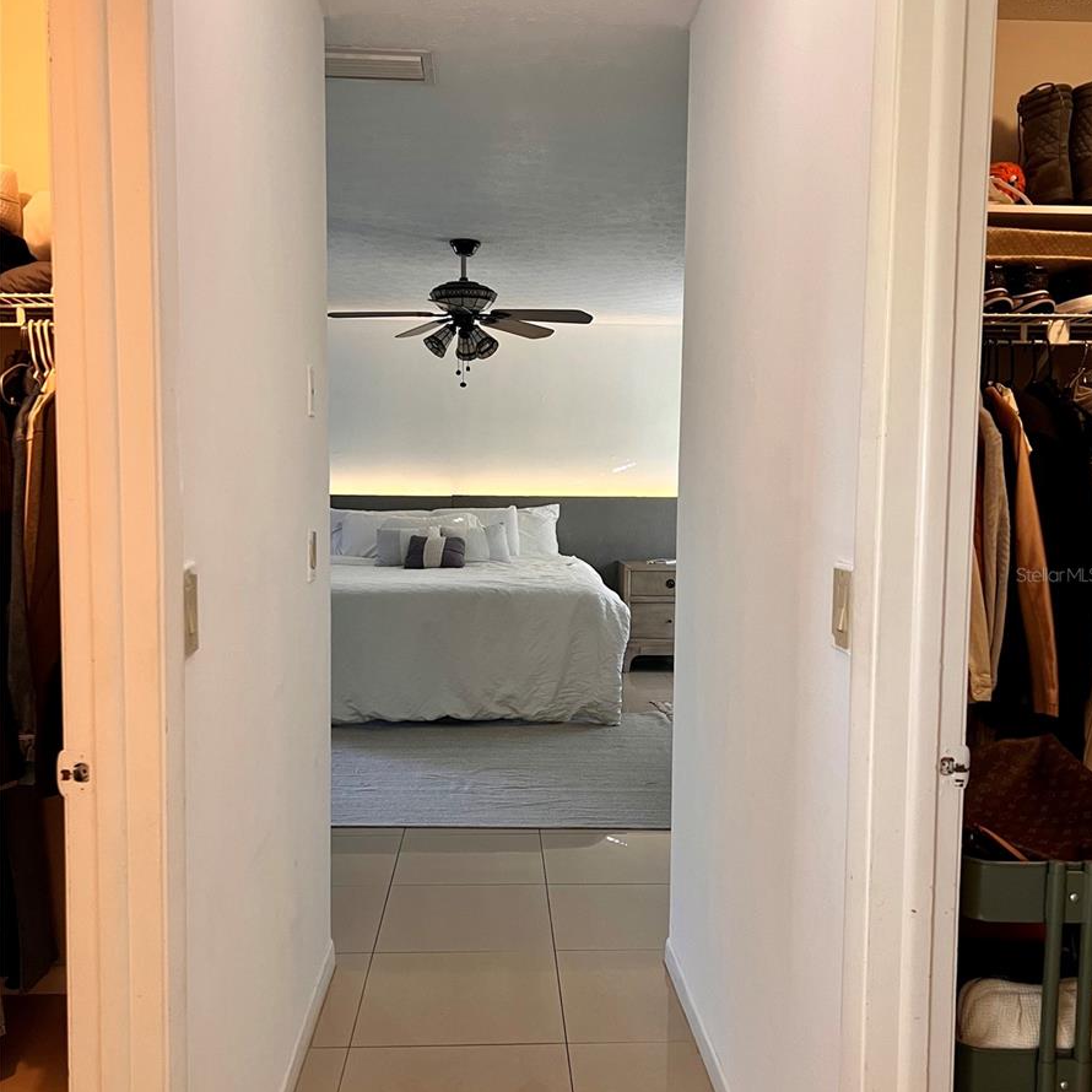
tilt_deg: -4.4
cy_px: 574
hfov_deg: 52.5
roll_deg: -0.9
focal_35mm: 31
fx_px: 1106
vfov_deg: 52.5
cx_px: 551
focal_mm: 5.7
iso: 200
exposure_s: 1/60
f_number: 1.5
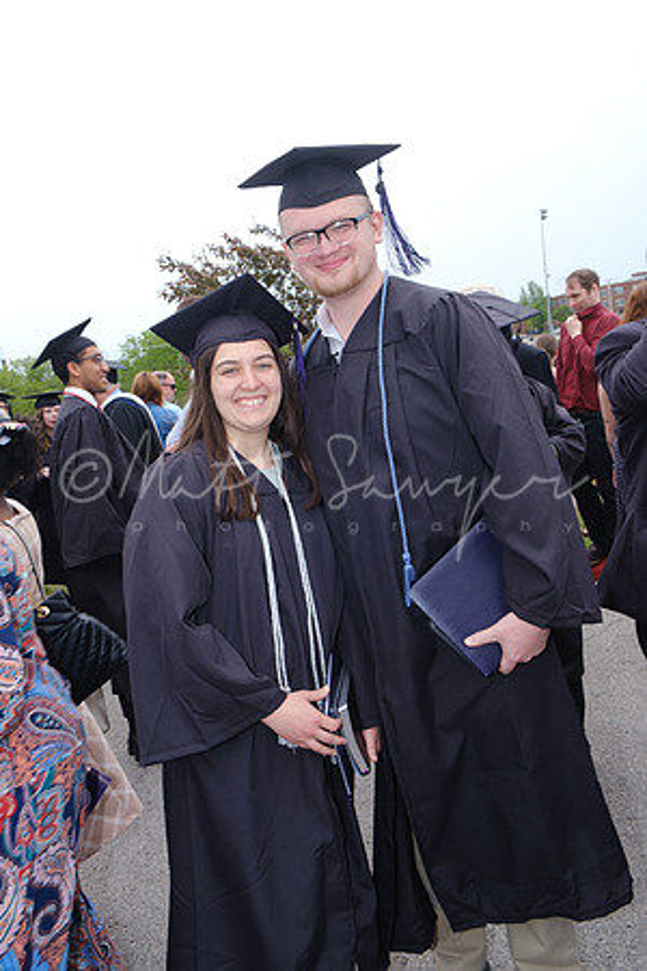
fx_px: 782
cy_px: 486
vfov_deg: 63.7
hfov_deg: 45.0
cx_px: 324
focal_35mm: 29
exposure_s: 1/80
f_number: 7.1
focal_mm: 19.6
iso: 200
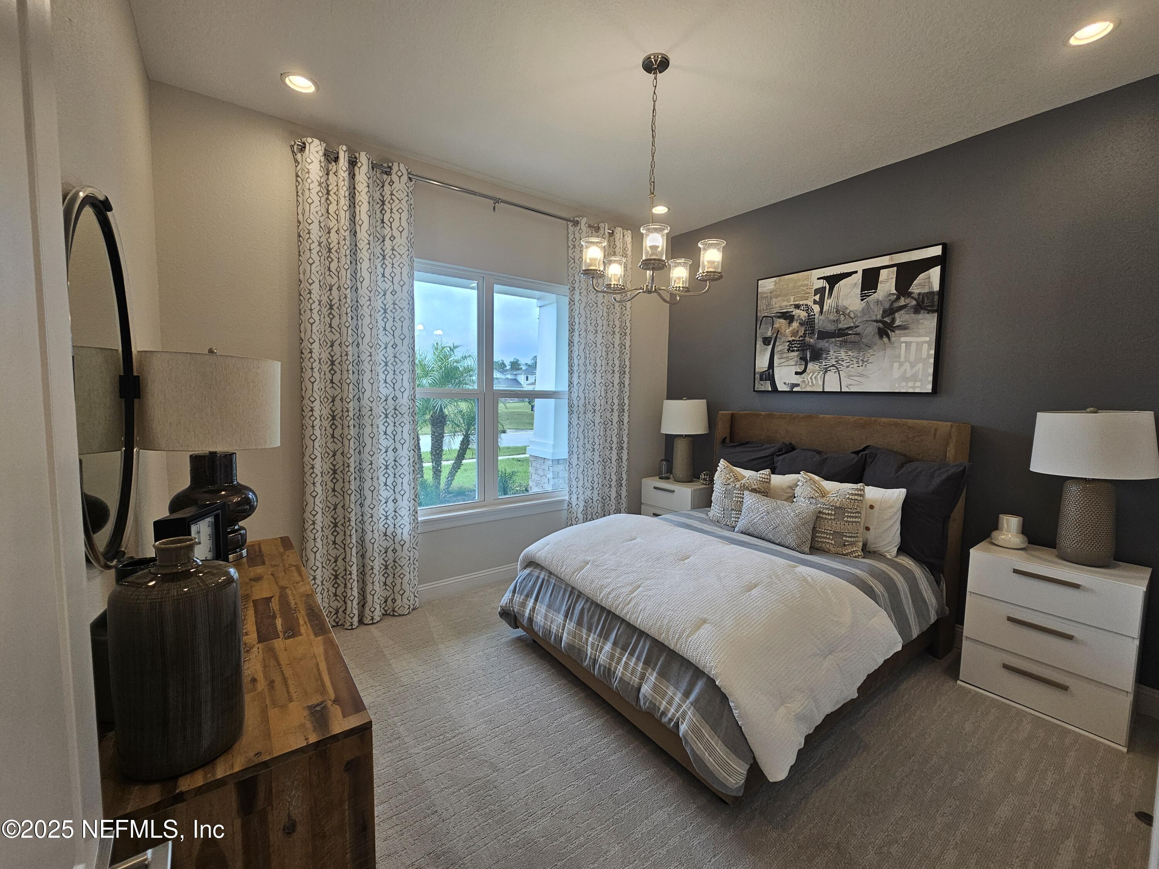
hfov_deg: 106.2
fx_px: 435
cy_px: 434
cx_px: 580
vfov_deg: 89.9
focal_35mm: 13
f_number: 2.2
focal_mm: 2.2
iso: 64
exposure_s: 1/60
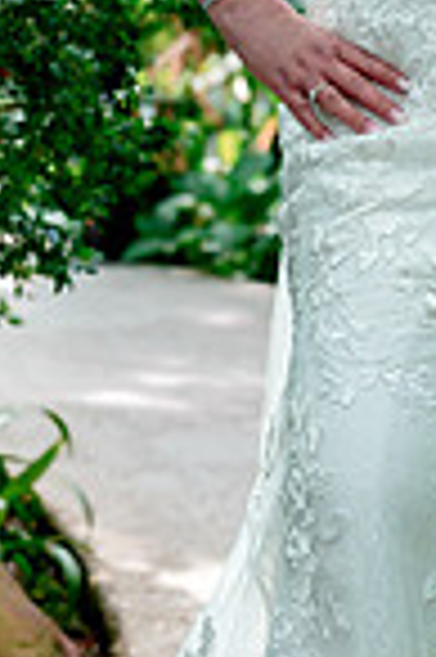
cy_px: 112
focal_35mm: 281
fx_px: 5117
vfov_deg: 7.3
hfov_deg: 4.9
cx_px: 454
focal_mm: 91
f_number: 3.5
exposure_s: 1/640
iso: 320
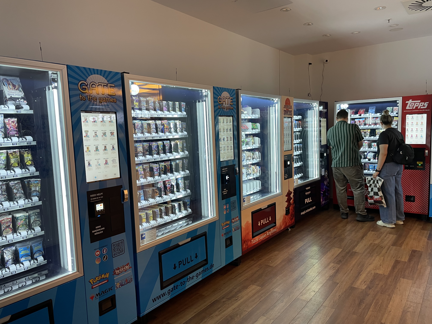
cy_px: 162
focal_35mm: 26
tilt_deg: -7.2
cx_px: 216
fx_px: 324
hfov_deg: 67.3
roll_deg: +1.8
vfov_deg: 53.1
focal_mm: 4.2
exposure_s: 1/50
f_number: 1.6
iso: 80
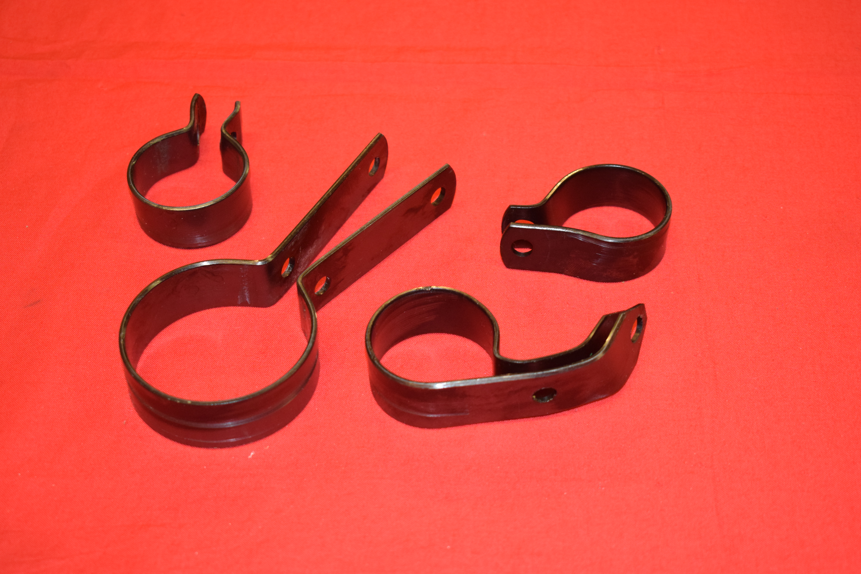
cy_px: 287
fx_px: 1507
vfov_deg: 21.6
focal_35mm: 63
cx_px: 430
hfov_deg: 31.9
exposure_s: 1/80
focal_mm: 42
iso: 1250
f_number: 5
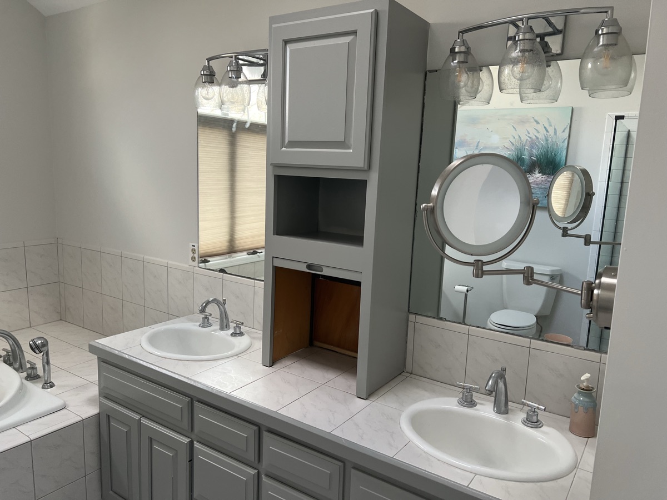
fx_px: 501
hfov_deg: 67.3
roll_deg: -1.9
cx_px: 334
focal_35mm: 26
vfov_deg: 53.1
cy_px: 250
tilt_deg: -9.2
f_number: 1.5
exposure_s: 1/102
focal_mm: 5.7
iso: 125
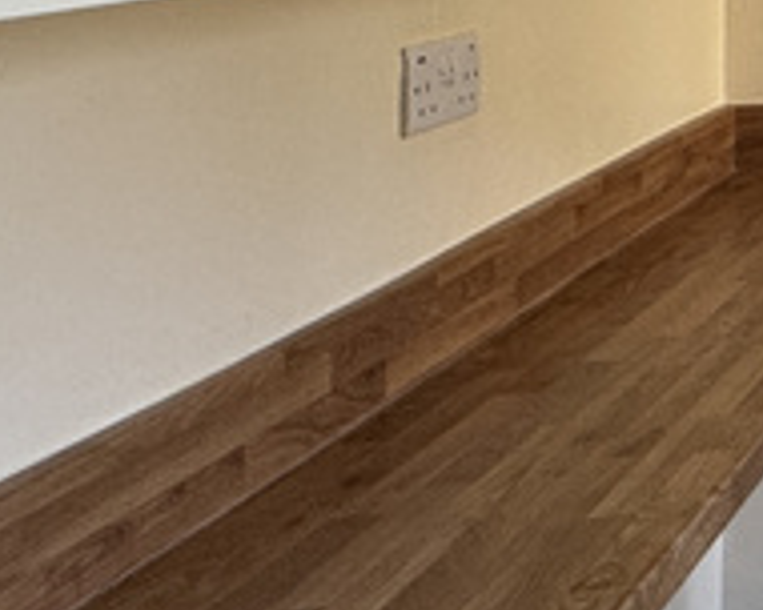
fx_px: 1558
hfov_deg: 17.0
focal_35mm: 69
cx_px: 1646
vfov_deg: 20.8
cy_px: -112
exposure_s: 1/99
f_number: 2.2
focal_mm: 2.22
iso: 160
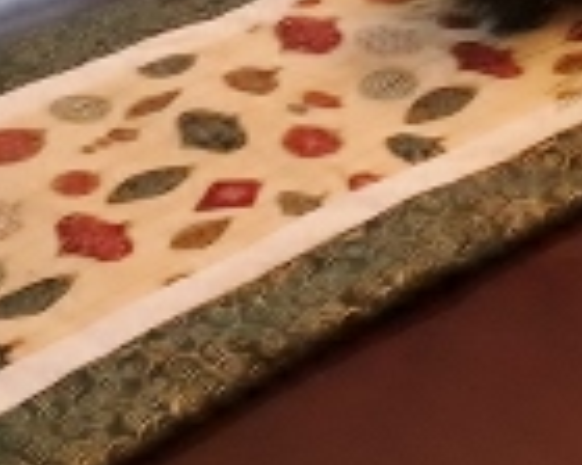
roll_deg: -2.5
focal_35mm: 129
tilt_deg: -23.7
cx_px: 382
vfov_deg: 11.6
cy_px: -174
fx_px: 2222
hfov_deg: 14.9
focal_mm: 4.15
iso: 200
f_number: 2.2
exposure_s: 1/24
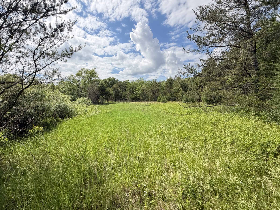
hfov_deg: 98.0
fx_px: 121
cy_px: 102
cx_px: 131
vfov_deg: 81.7
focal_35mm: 15
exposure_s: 1/770
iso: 32
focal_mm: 2.22
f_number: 2.2
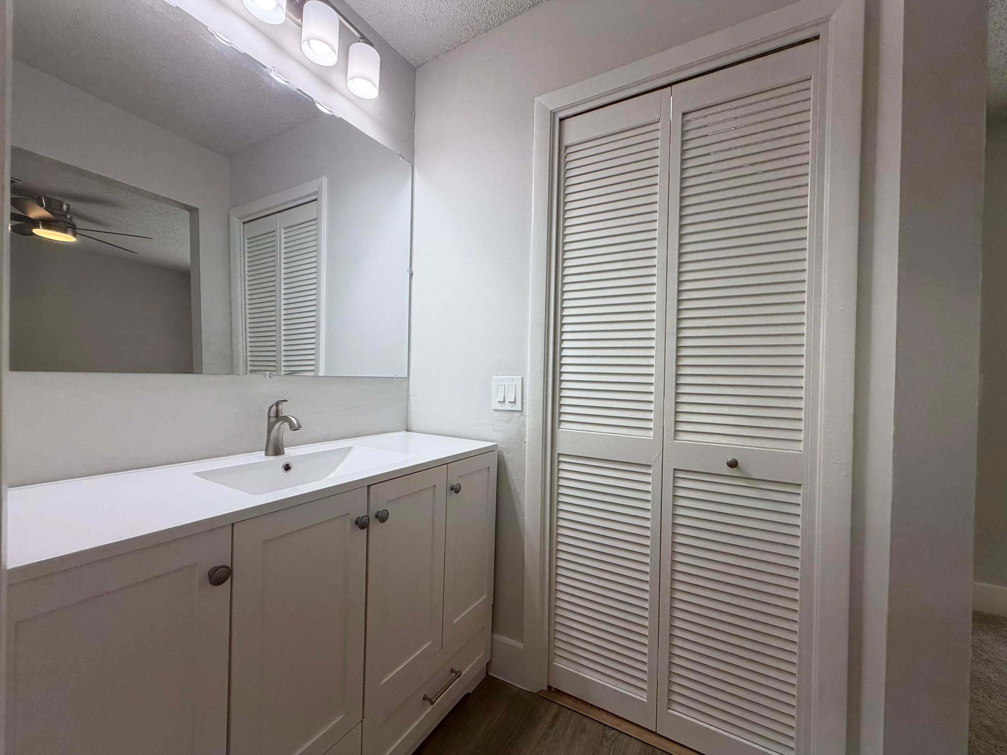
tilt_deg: -0.2
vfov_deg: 85.7
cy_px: 378
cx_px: 504
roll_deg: -0.9
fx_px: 407
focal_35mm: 14
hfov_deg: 102.1
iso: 80
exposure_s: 1/121
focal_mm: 2.22
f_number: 2.2
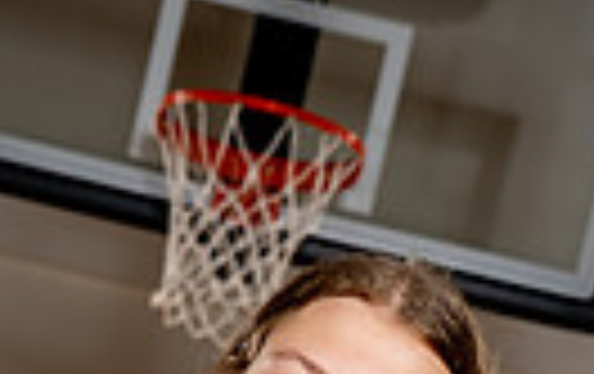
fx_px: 2416
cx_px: 171
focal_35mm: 149
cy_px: 888
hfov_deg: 14.0
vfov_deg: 8.2
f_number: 5.6
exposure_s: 1/250
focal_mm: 43
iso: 100
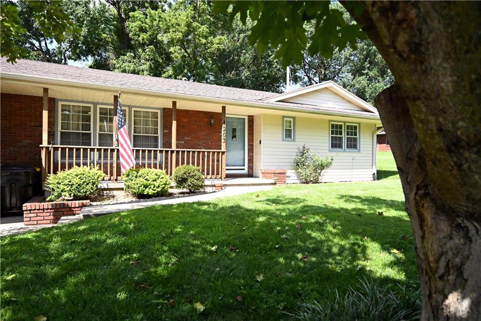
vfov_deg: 57.2
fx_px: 294
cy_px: 160
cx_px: 240
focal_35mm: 22
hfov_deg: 78.6
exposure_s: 1/32000
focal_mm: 22
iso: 20000
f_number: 5
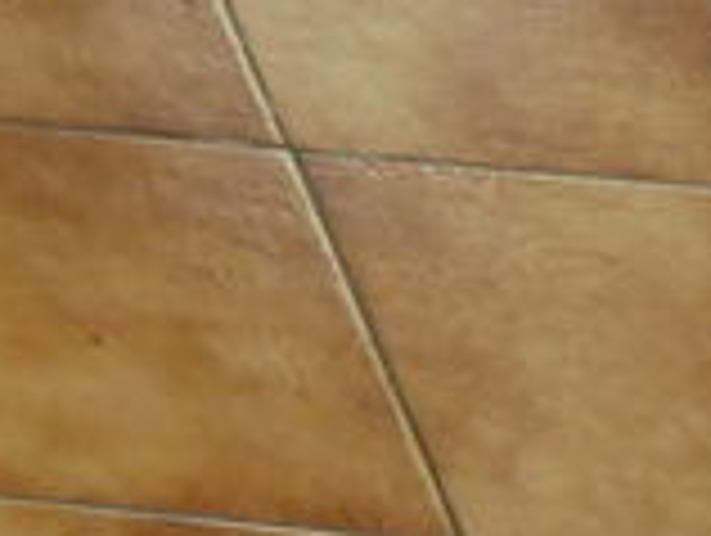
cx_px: -1436
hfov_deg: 9.6
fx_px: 3250
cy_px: -977
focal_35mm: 158
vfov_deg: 8.2
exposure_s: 1/30
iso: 100
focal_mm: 4.1
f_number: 3.3
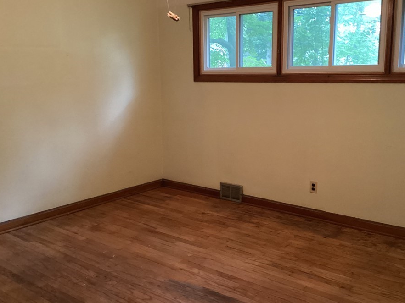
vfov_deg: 39.6
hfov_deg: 51.3
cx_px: 224
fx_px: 421
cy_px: 149
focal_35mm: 36
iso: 500
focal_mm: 3.3
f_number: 2.4
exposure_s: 1/30
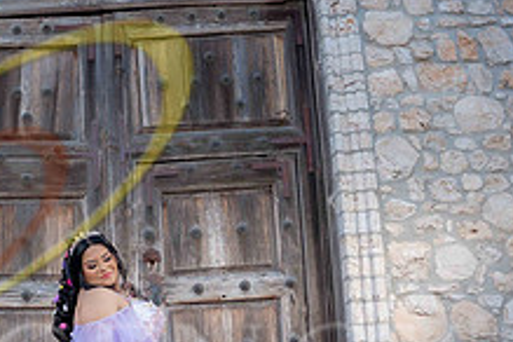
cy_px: 317
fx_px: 755
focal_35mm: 53
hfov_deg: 34.4
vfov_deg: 24.7
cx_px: 7
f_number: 2.8
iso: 125
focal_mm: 20
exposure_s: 1/500
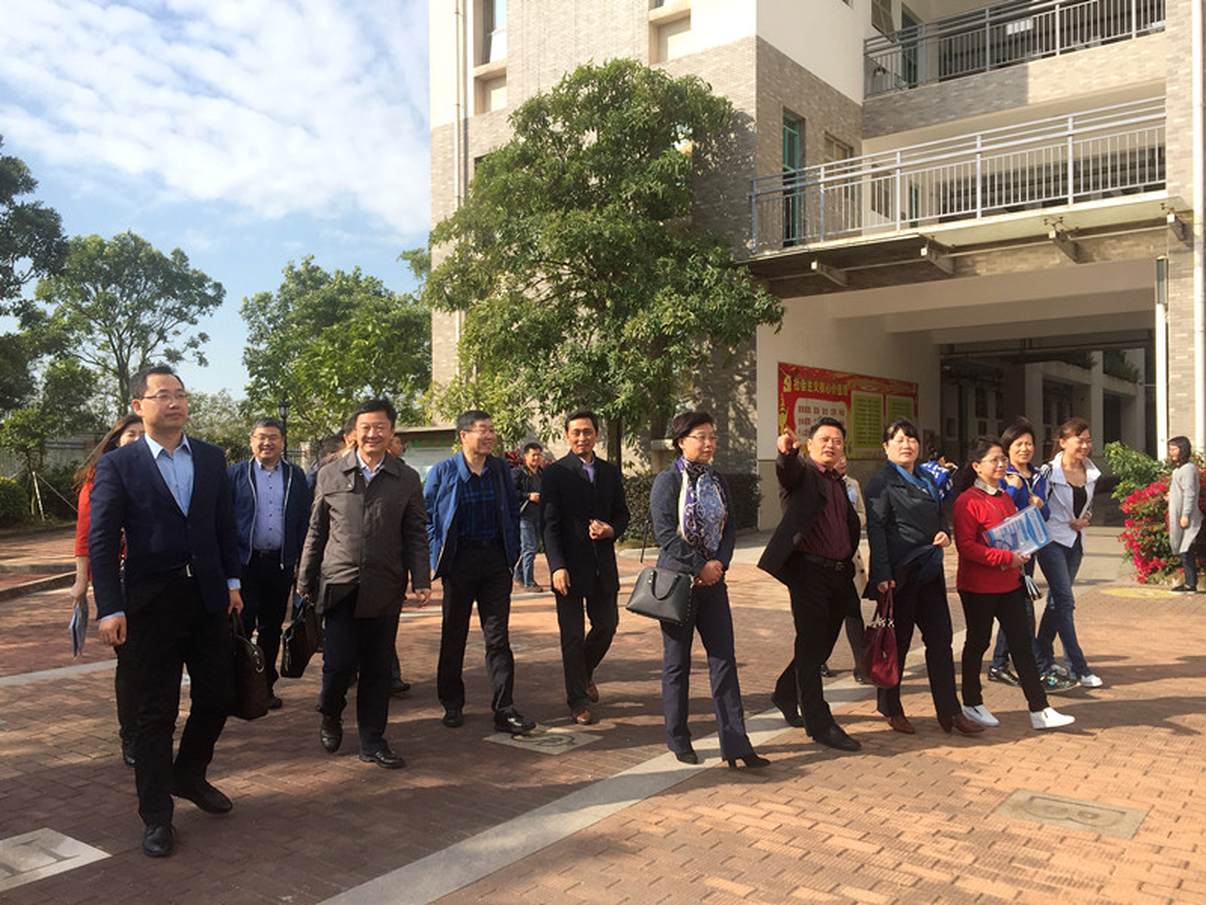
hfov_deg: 61.7
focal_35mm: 29
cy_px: 452
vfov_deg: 48.2
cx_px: 603
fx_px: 1010
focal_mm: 4.15
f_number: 2.2
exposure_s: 1/1276
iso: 32
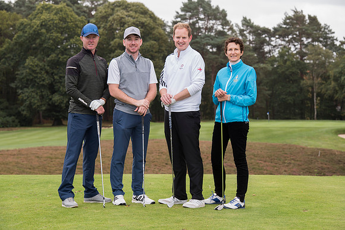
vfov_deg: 11.4
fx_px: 1150
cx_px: 172
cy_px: 115
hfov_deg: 17.1
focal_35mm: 120
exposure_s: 1/250
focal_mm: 120
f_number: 7.1
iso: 400
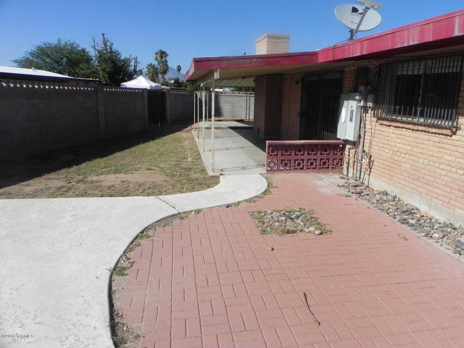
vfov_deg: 53.1
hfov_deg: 67.3
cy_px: 174
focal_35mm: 26
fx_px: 349
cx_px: 232
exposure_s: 1/531
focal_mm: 4.6
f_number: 8
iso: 160
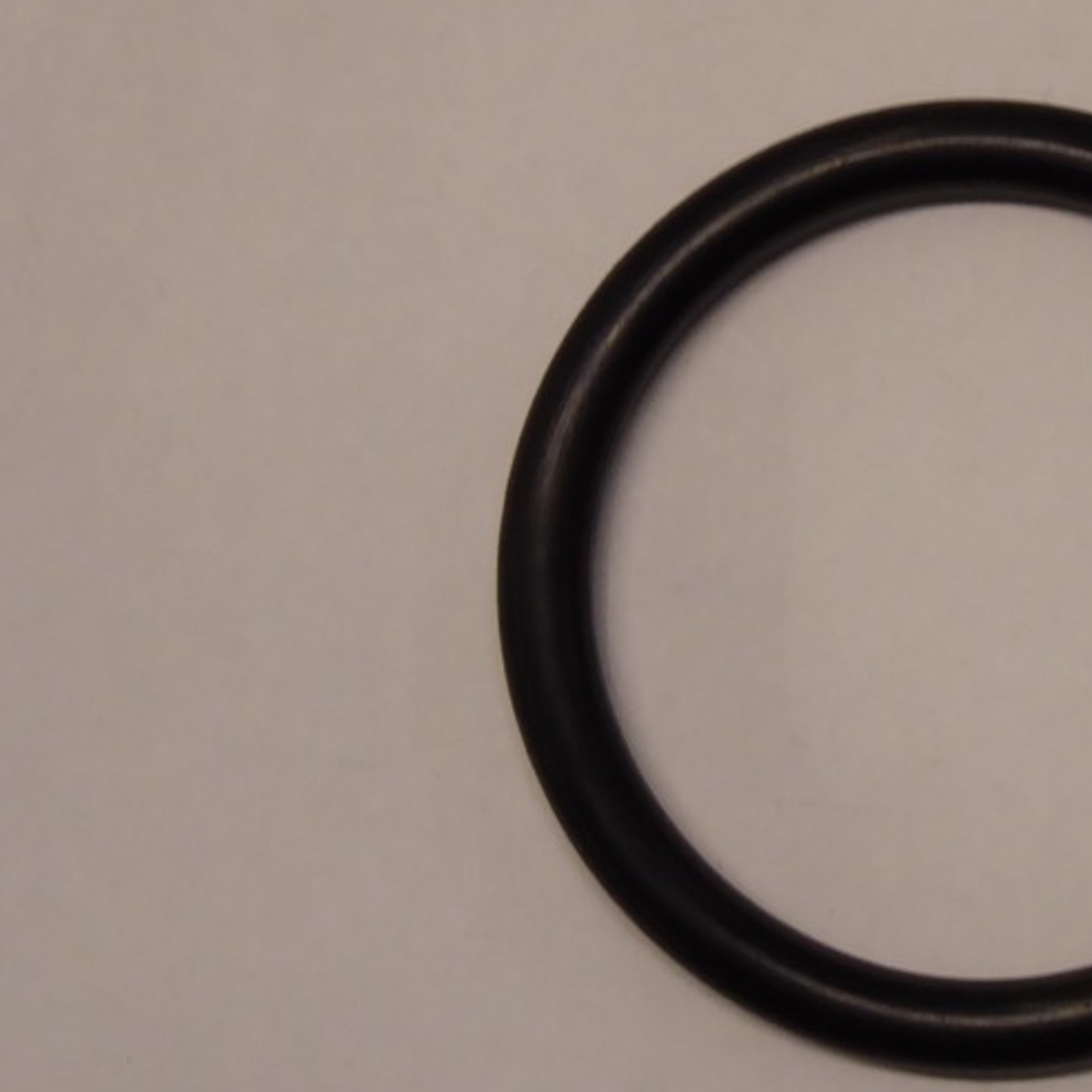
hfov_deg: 6.8
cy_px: 600
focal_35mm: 257
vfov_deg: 6.8
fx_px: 9172
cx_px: 983
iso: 400
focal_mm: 25.6
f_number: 5.4
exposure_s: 1/60
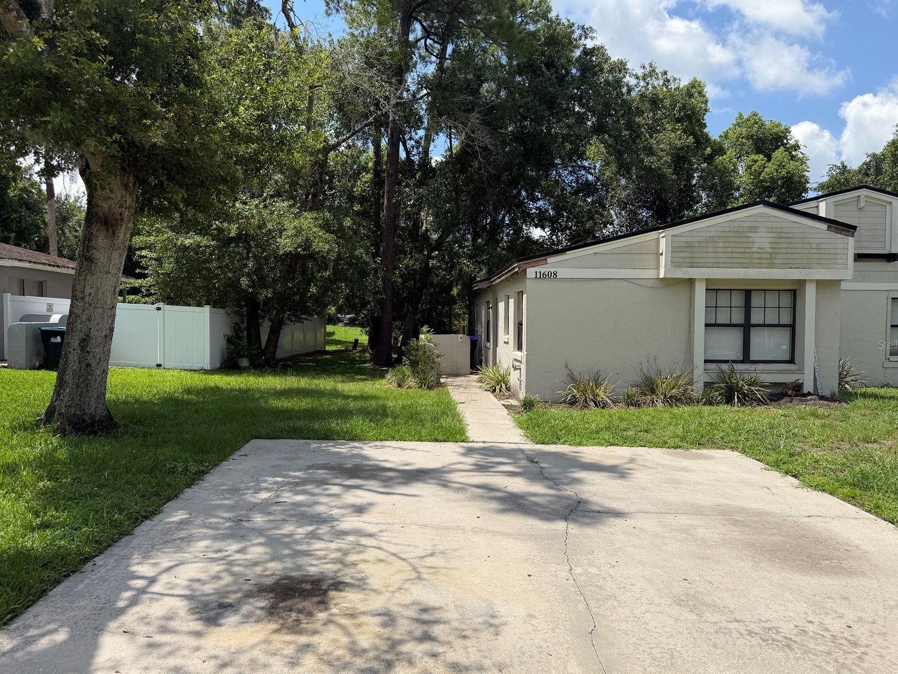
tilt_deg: -1.6
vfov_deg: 54.9
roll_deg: -0.5
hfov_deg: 69.4
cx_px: 465
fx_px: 649
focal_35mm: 25
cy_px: 344
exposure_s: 1/4673
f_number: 1.78
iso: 80
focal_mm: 6.76
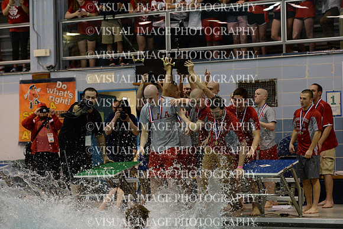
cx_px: 172
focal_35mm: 100
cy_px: 114
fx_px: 952
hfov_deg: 20.4
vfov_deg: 13.7
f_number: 3.5
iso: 6400
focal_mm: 100
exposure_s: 1/400
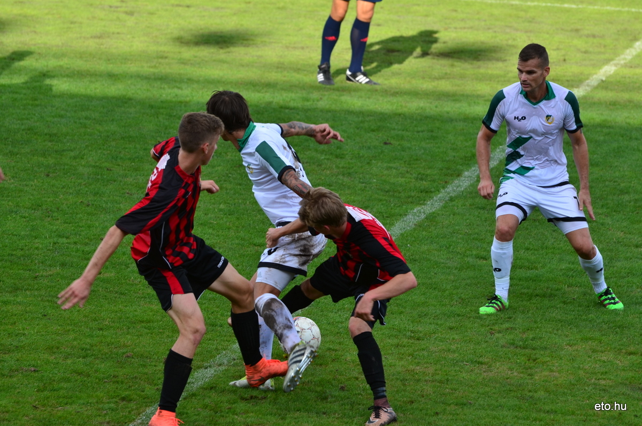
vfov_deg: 4.3
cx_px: 321
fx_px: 5606
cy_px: 213
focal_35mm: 315
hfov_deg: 6.6
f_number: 6.3
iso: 200
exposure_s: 1/500
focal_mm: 210
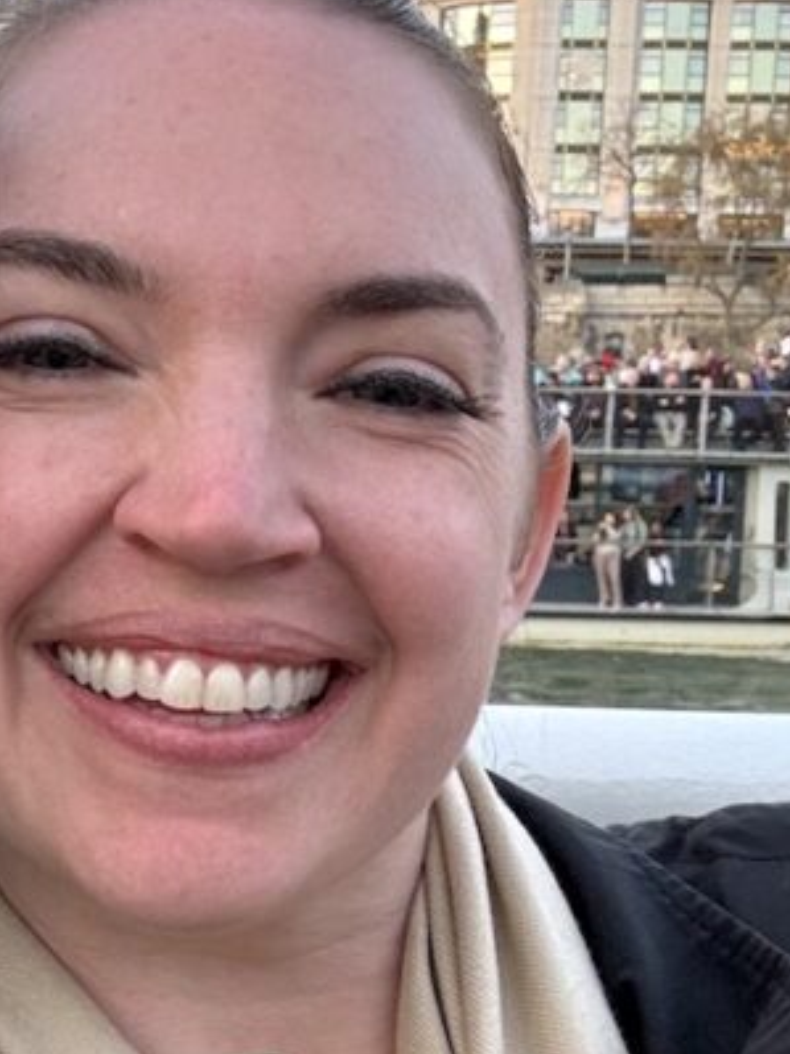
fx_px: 2344
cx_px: -74
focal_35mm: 77
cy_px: 597
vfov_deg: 25.3
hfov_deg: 18.4
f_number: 1.9
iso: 80
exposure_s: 1/60
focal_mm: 2.69
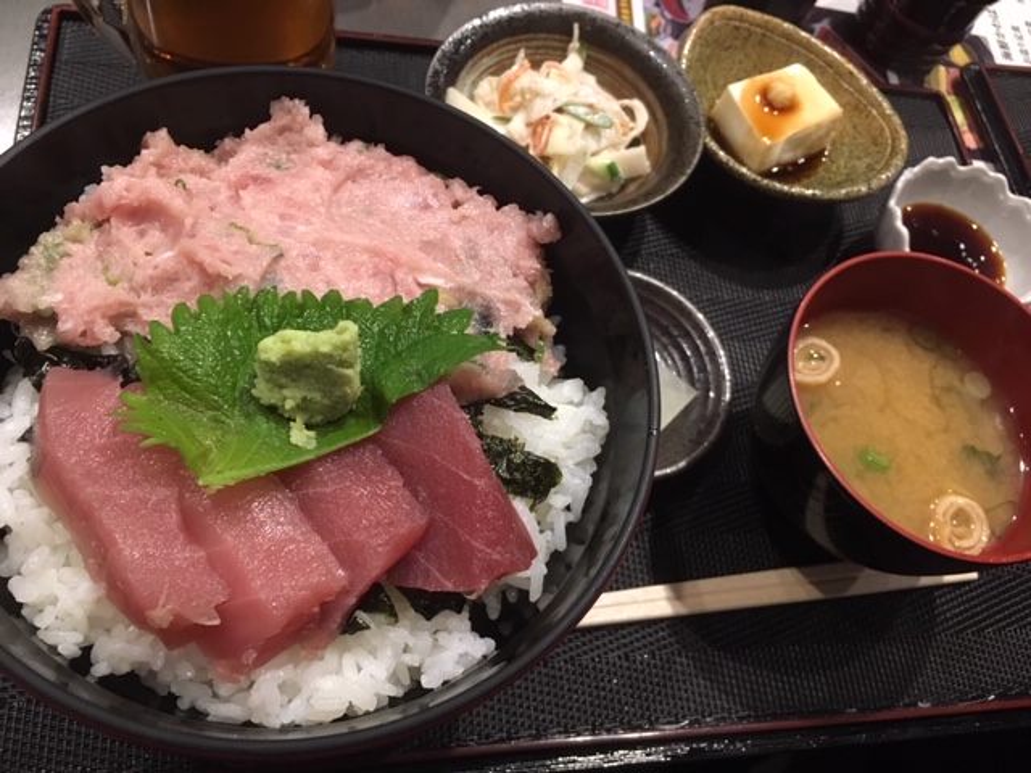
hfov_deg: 61.7
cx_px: 516
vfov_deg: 48.2
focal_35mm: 29
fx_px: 864
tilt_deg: -60.8
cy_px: 386
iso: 200
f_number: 2.2
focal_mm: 4.15
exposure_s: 1/17
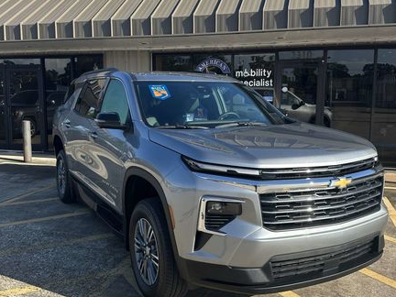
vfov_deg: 53.1
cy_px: 143
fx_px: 297
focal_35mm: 26
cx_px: 191
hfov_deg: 67.3
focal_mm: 6.86
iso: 80
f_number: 1.78
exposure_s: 1/1880
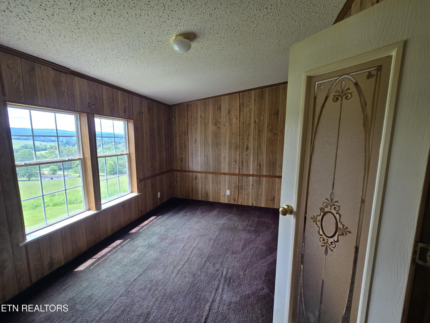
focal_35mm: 13
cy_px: 162
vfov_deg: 89.9
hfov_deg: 106.2
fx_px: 161
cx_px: 215
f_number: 2.2
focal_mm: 2.2
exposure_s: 1/120
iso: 50
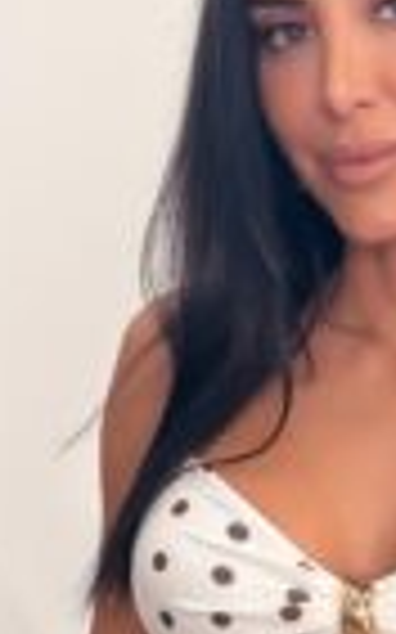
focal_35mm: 90
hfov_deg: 14.4
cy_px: 791
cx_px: 360
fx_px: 1556
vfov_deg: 21.2
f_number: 1.9
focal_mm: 2.71
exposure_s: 1/60
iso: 64
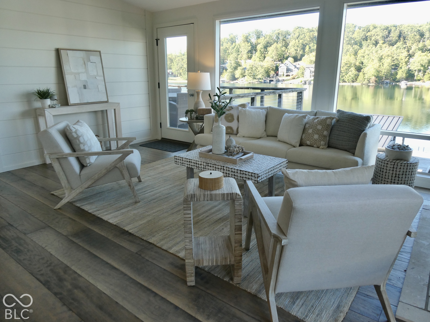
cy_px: 161
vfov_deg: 56.8
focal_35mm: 24
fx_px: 298
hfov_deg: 71.6
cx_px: 215
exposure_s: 1/60
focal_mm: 4.3
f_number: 3.3
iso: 80
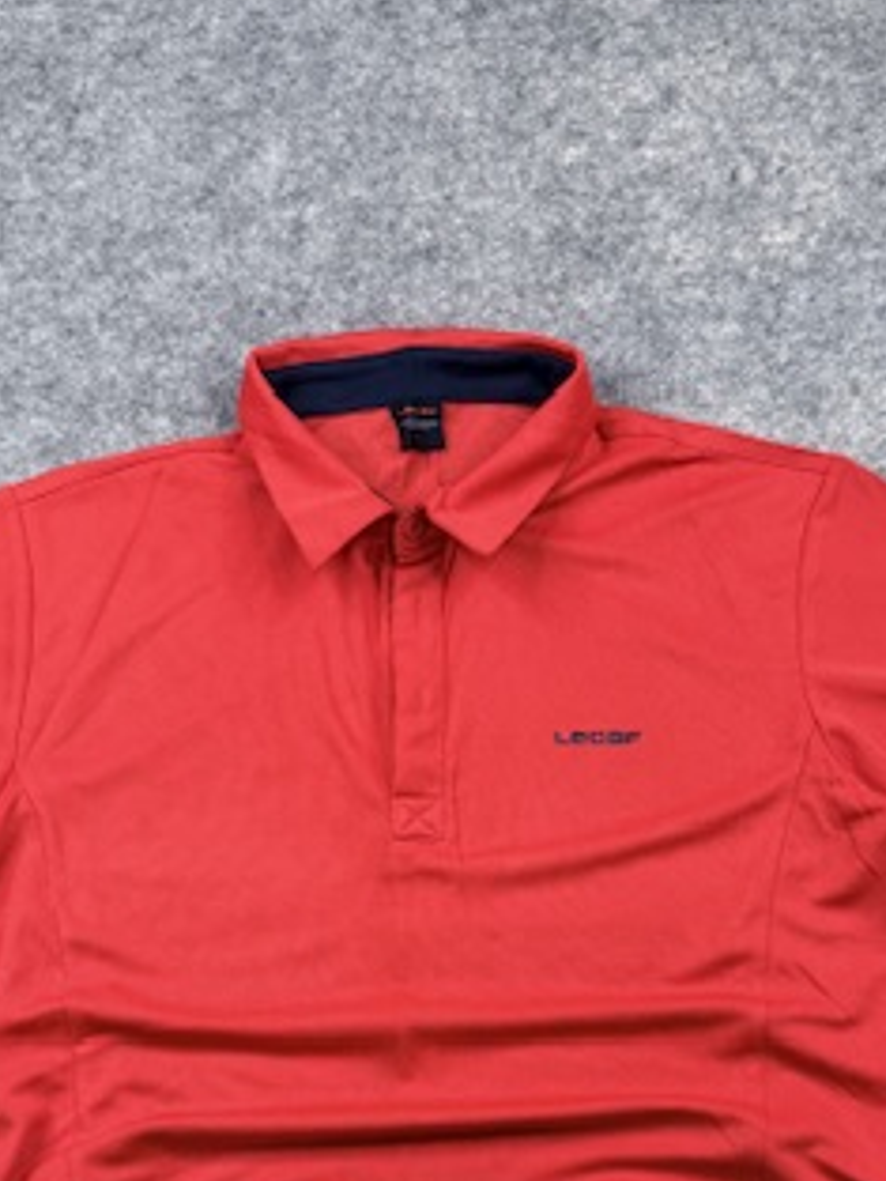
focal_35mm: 49
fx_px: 1671
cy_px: 966
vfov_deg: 37.3
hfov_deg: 29.7
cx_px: 434
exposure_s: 1/100
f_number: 1.78
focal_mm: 6.76
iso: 64
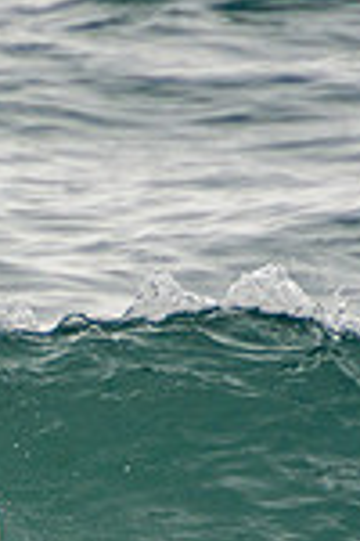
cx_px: -126
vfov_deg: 0.9
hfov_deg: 0.6
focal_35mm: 2320
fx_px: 34797
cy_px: 662
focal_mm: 400
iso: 280
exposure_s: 1/1250
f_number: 5.6
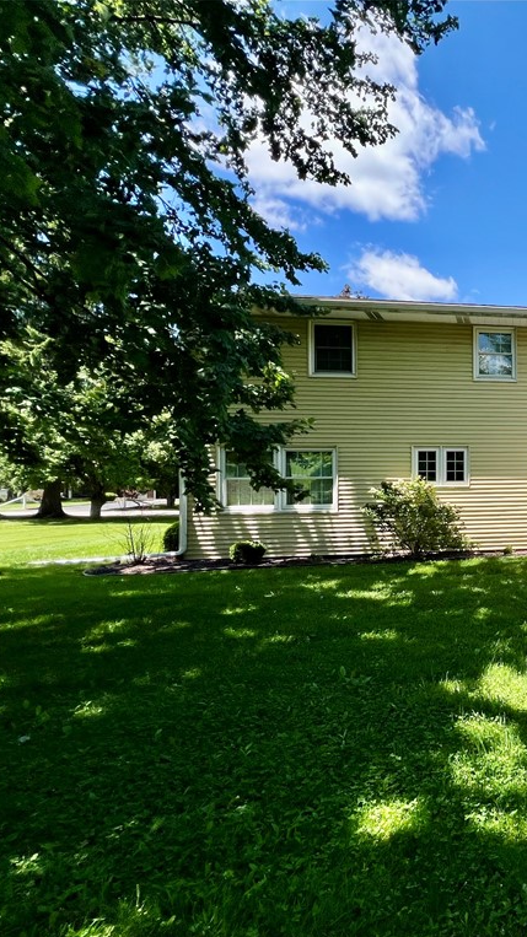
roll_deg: -0.8
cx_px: 596
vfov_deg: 89.6
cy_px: 470
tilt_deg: +1.9
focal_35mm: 19
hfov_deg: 43.3
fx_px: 472
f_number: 1.8
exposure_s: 1/834
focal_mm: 1.57
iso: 32
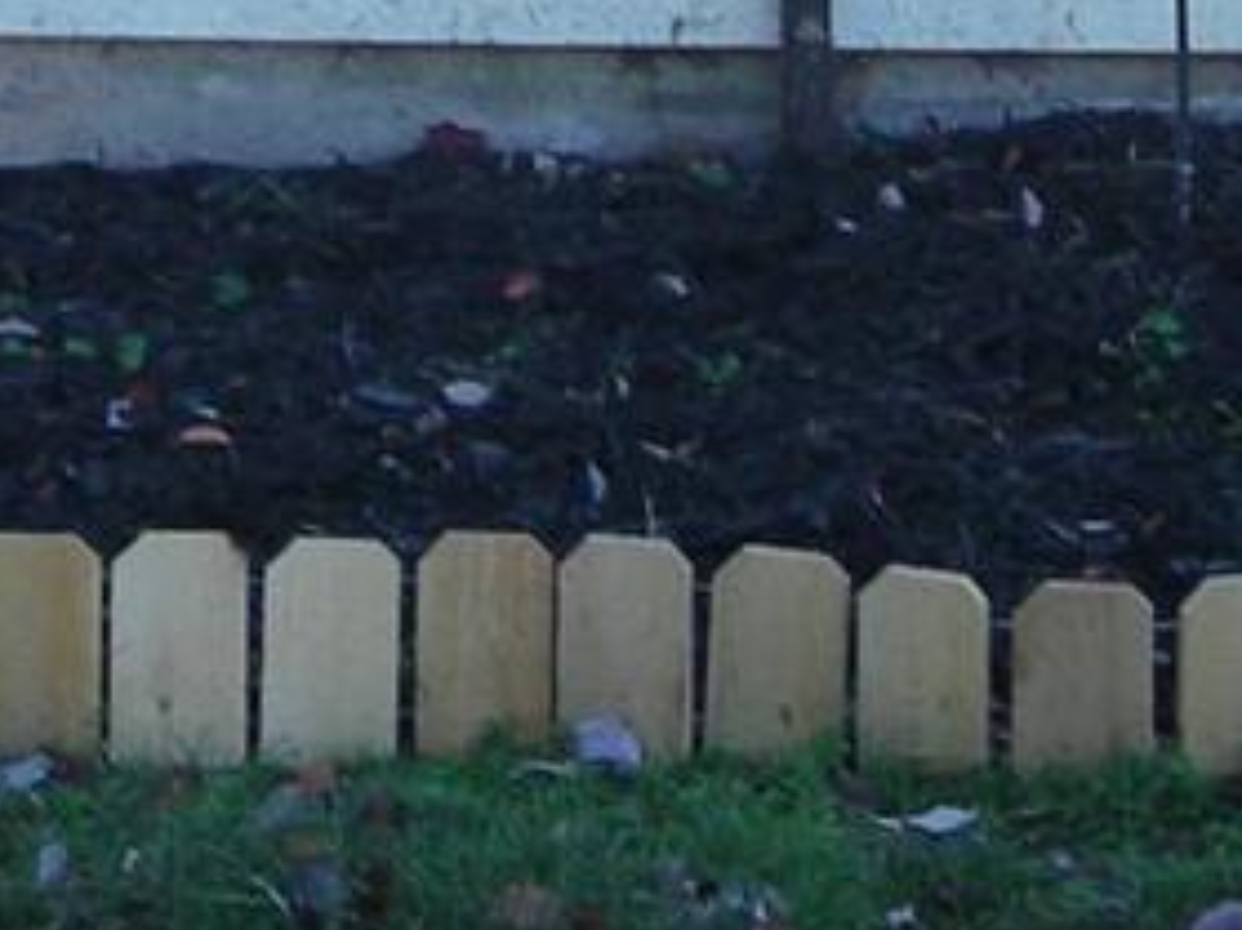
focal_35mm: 196
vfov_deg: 7.2
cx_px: 387
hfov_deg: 10.1
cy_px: -1130
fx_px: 7029
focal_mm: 6.3
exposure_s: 1/106
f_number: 3.2
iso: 50
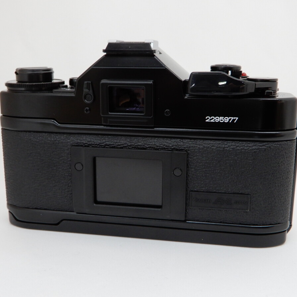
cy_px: 148
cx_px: 146
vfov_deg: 37.6
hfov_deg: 37.6
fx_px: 437
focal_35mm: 45
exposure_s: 1/30
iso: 320
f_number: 4
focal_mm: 6.8
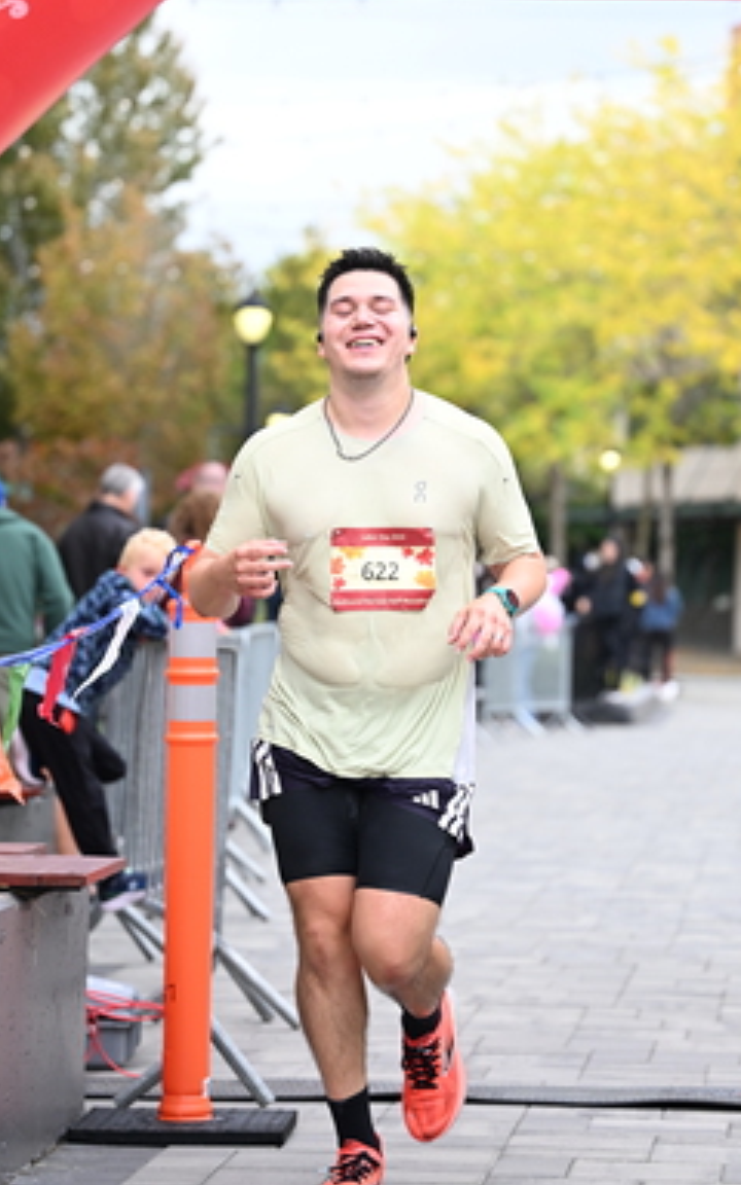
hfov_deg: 10.1
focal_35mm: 130
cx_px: 520
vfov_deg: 16.0
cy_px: 423
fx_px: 4200
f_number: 2.8
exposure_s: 1/1600
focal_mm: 89
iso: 640
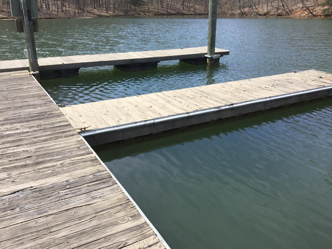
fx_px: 297
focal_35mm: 31
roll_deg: -0.7
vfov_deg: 45.4
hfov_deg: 58.4
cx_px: 166
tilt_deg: -20.9
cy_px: 124
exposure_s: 1/783
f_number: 2.4
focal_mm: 3.3
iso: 25
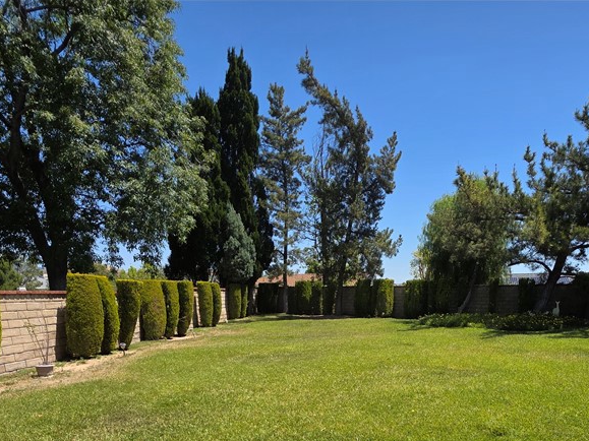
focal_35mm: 23
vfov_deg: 52.4
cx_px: 368
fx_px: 391
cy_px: 389
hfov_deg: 72.7
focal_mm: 2.2
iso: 40
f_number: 1.9
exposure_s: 1/2094
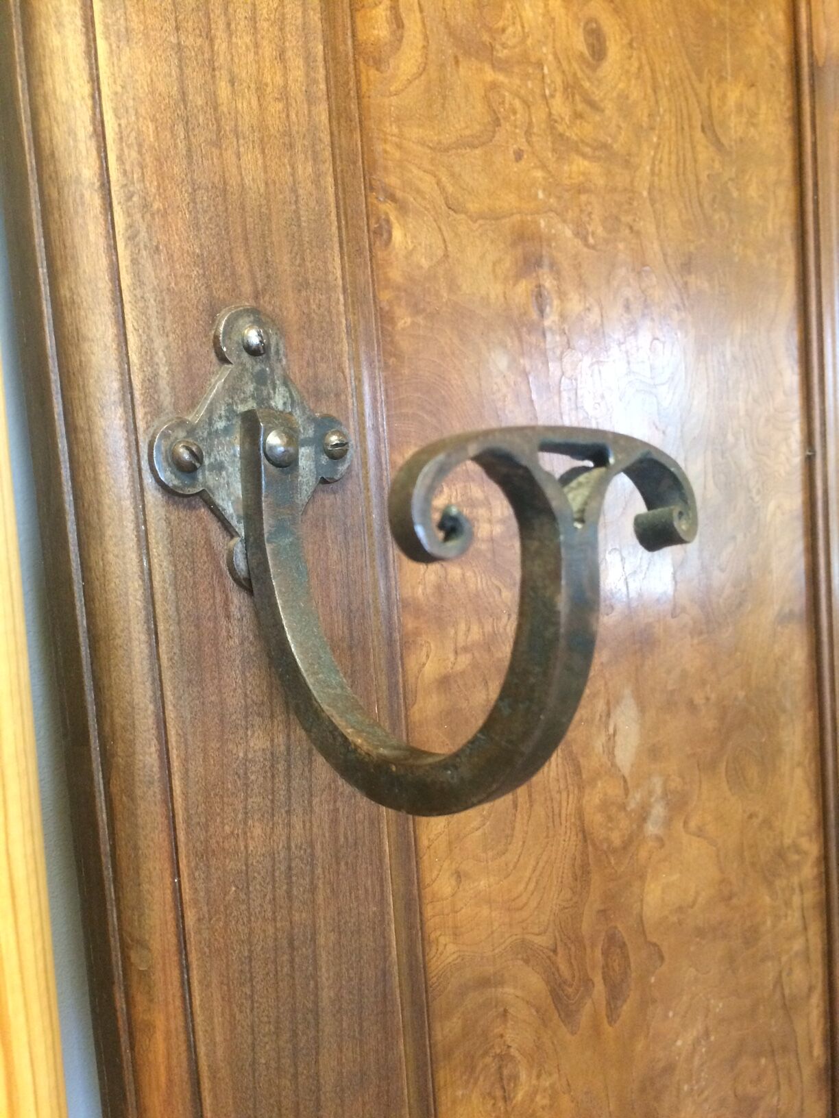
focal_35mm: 29
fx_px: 937
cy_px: 559
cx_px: 420
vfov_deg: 61.7
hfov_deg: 48.2
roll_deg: +2.6
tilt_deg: -7.1
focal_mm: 4.15
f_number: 2.2
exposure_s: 1/20
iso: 250
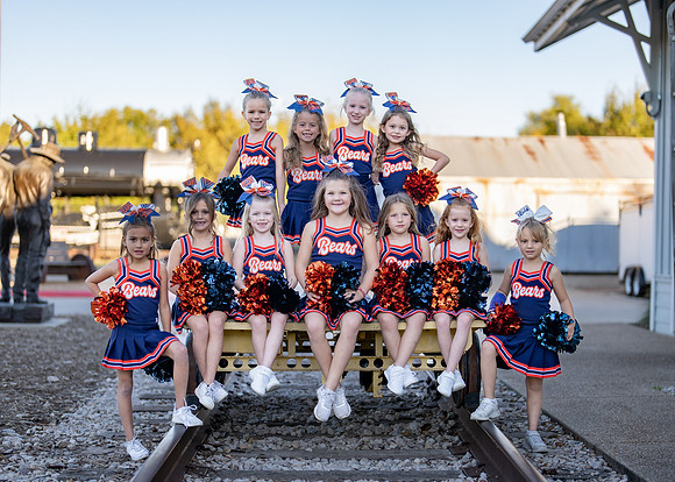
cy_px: 273
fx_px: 1226
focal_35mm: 64
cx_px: 381
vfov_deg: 22.2
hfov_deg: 30.7
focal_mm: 50
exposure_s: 1/1600
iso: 100
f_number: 1.2
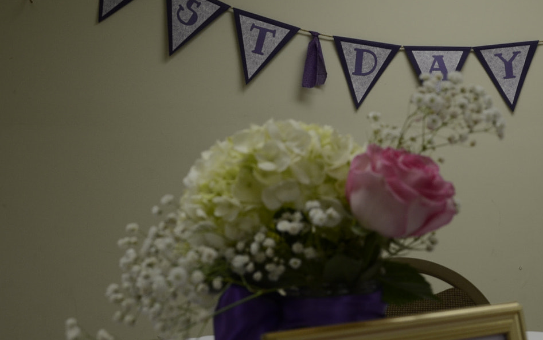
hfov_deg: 32.4
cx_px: 399
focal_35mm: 62
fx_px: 918
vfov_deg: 21.0
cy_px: 162
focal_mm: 24
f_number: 6.3
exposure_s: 1/20
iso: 100
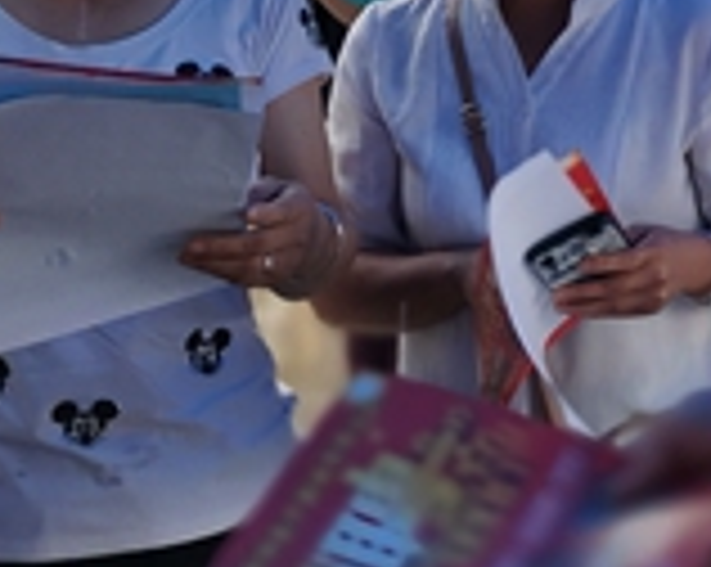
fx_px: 2165
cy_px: -158
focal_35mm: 103
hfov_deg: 17.4
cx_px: 950
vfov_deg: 14.3
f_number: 2.4
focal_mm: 4.75
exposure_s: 1/100
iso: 100
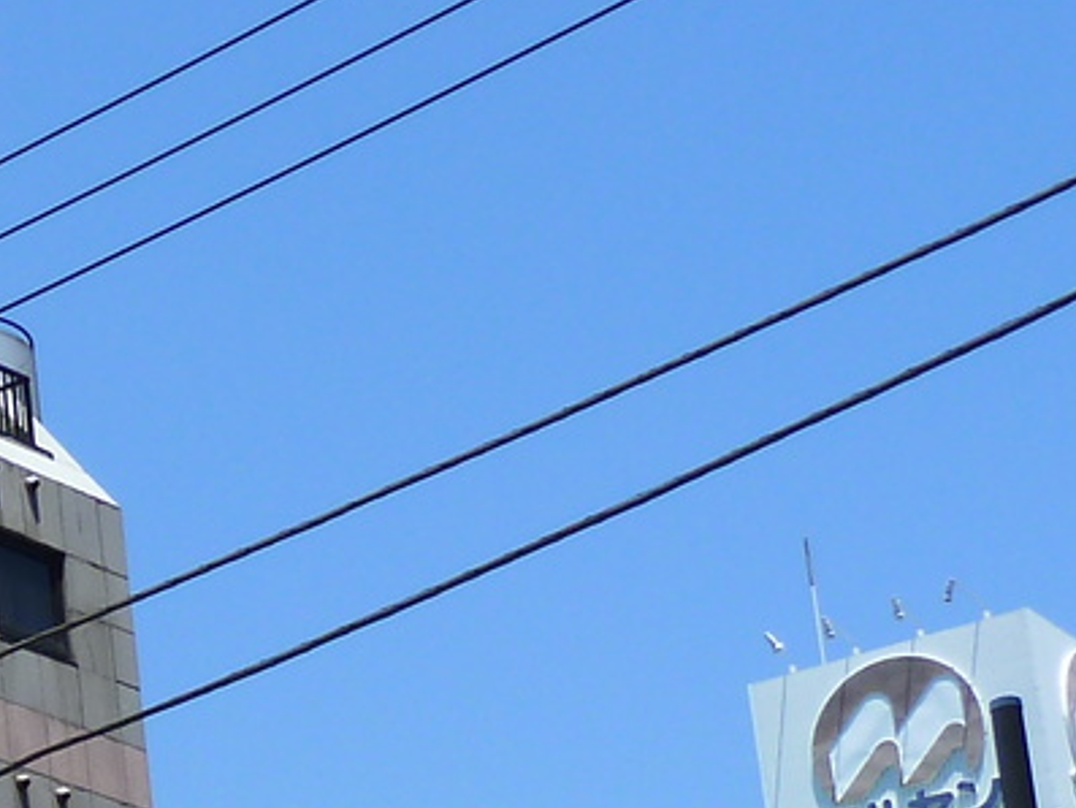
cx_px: -1087
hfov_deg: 12.3
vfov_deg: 10.2
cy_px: 1133
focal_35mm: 141
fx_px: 4384
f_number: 4.5
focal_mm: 5.7
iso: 80
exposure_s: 1/500
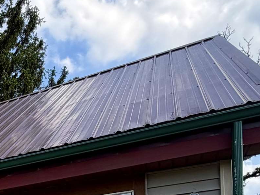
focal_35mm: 54
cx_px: -106
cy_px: 288
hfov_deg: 27.4
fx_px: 406
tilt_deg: +2.8
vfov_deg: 22.4
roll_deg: +0.7
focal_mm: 2.22
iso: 40
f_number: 2.2
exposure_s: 1/770
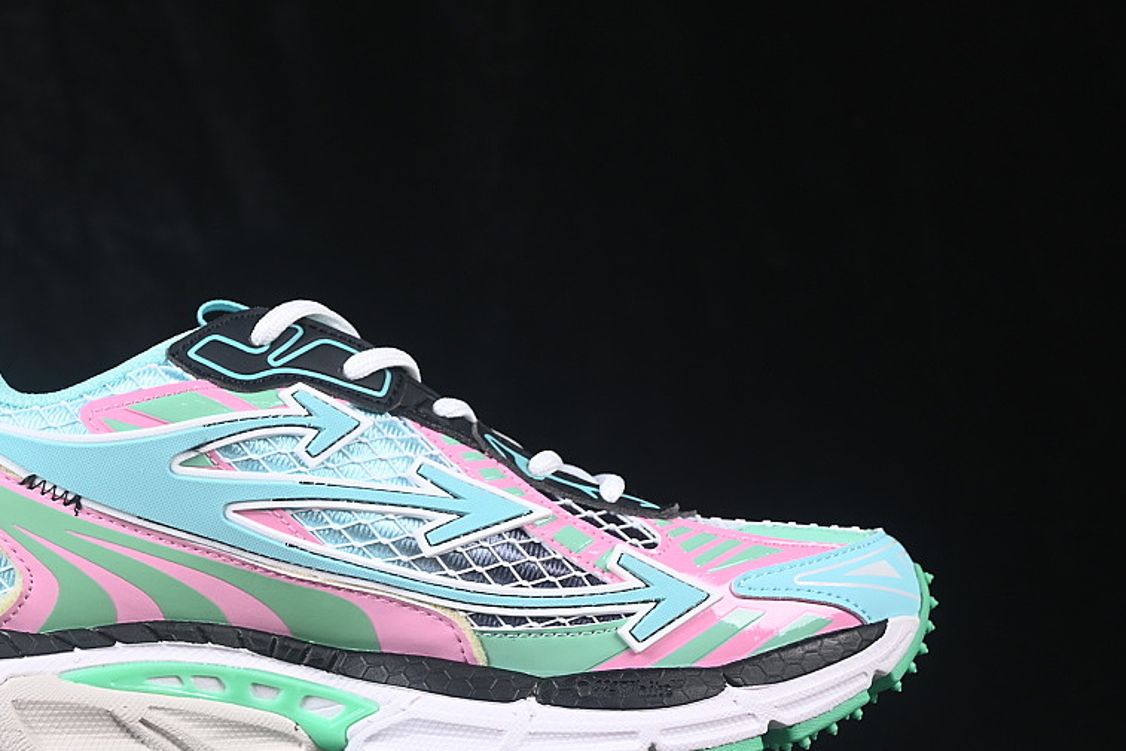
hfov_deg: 19.0
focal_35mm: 107
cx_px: 339
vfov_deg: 12.8
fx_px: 3347
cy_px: 458
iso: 160
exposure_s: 1/80
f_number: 7.1
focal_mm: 50
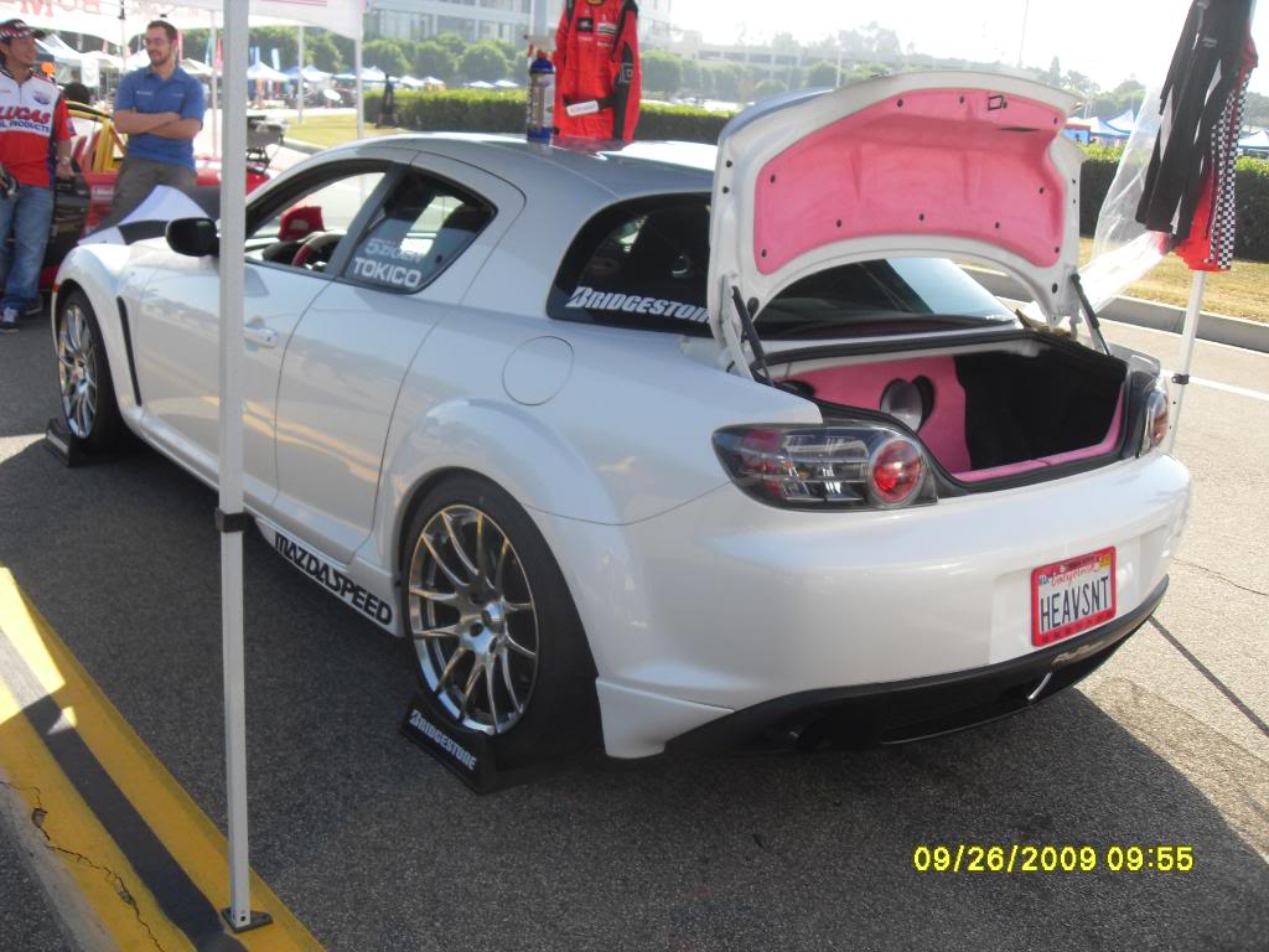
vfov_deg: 41.8
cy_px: 476
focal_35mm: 34
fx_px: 1246
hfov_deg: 54.0
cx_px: 634
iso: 80
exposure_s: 1/90
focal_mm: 6.3
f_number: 7
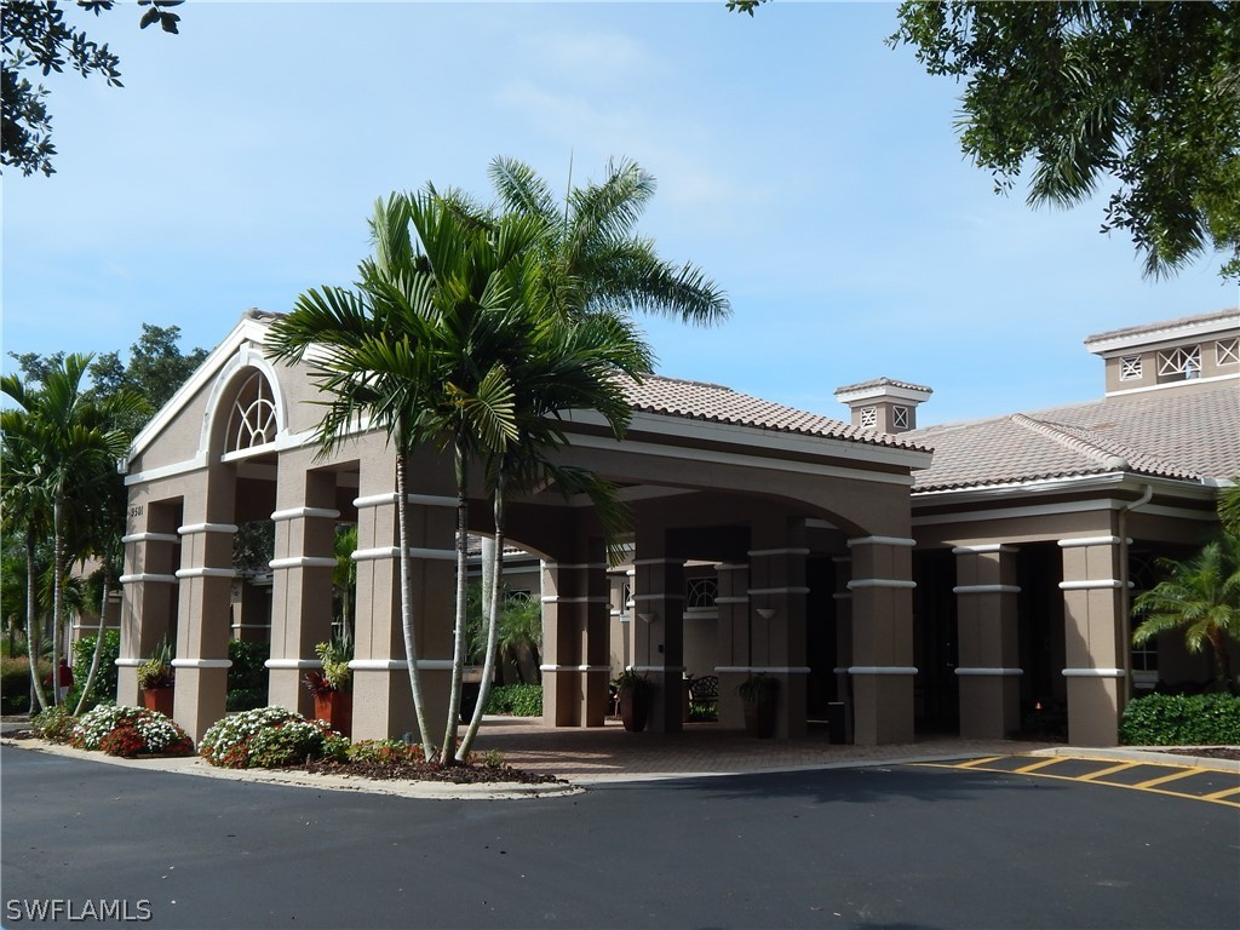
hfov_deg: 43.9
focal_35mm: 43
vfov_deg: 33.6
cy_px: 465
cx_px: 620
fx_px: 1540
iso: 125
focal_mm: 7.7
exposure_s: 1/1250
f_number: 3.6
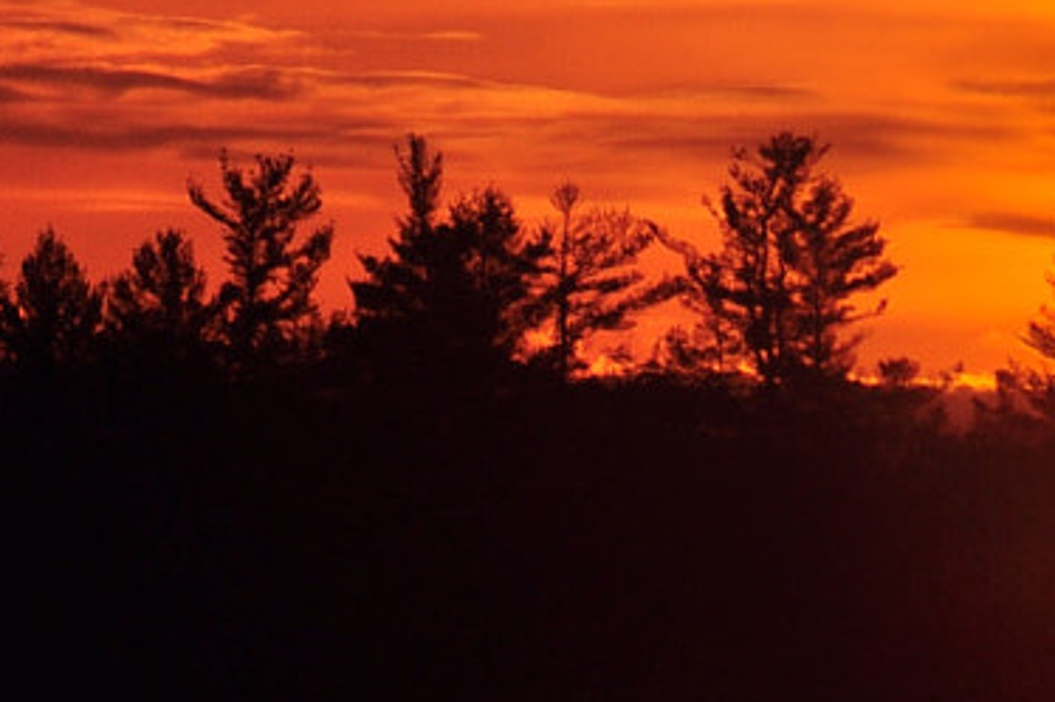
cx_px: 6
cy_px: -388
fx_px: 37581
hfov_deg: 1.6
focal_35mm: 1283
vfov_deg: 1.1
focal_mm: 200
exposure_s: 1/2000
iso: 200
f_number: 11
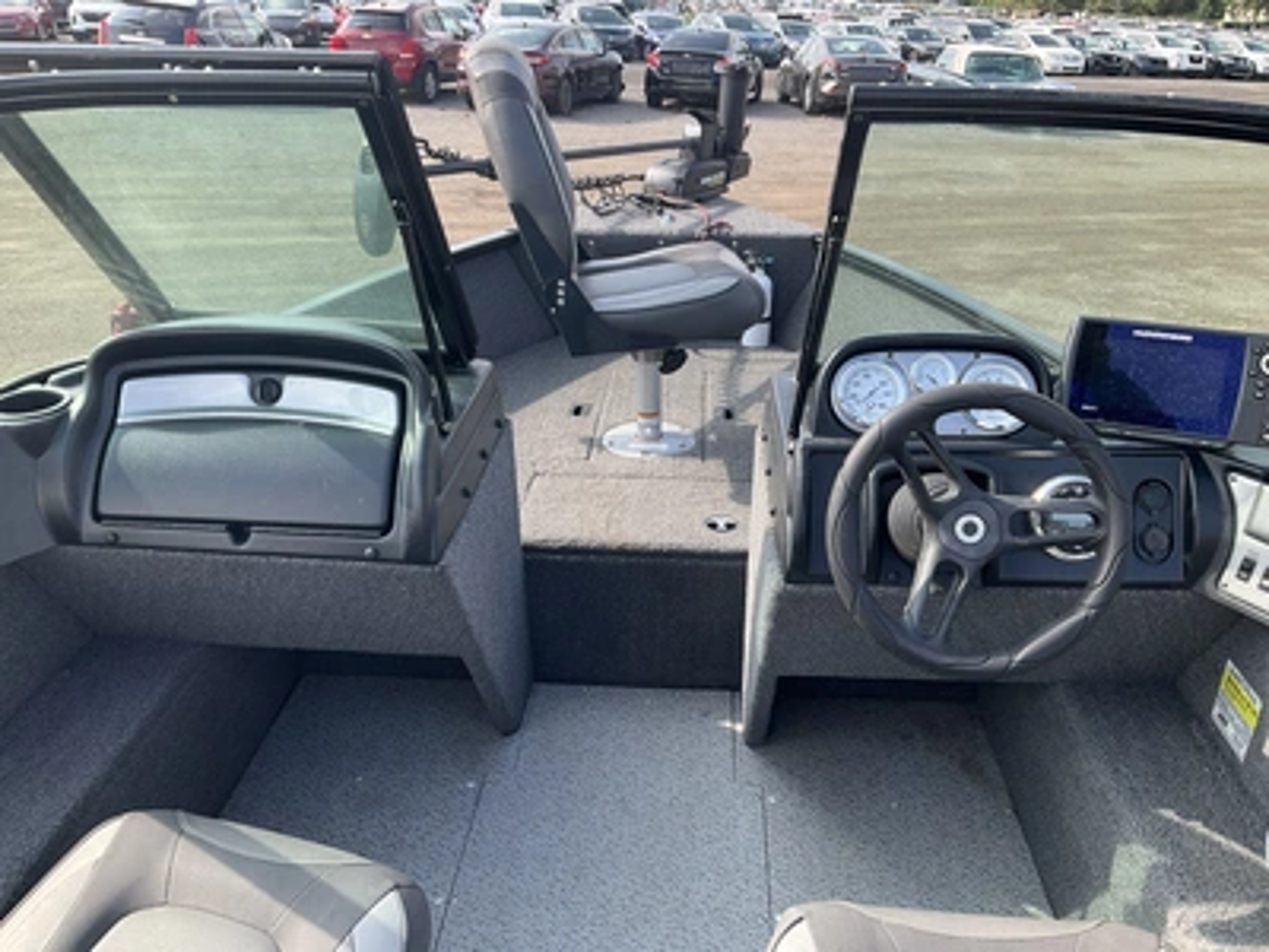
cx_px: 634
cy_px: 476
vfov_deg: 48.2
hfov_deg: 61.7
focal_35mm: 29
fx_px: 1063
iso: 25
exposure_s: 1/375
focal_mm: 3
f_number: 1.8
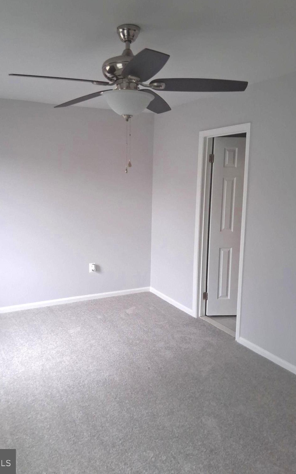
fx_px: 361
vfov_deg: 66.5
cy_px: 234
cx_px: 118
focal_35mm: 28
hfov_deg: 44.3
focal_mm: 3.98
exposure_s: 1/120
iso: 400
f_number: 1.8
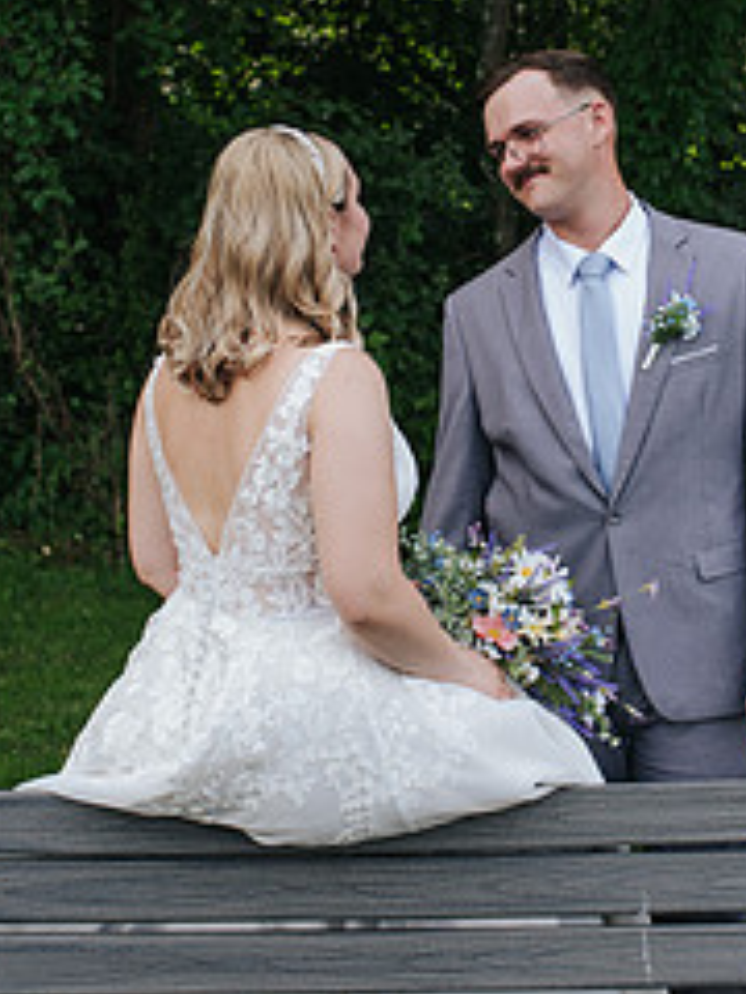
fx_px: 2615
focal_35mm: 91
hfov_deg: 16.2
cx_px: 487
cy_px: 353
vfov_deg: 21.5
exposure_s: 1/320
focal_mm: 35
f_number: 3.2
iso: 110
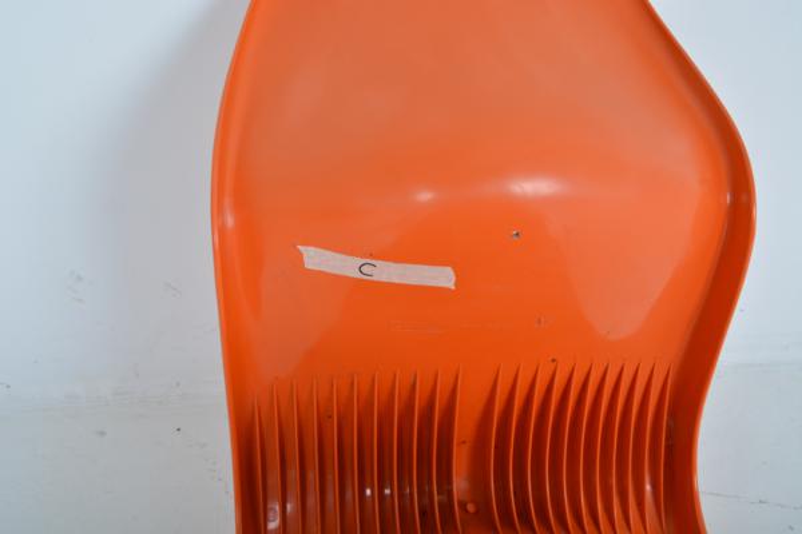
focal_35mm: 48
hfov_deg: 41.1
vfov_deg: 28.1
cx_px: 401
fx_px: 1069
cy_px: 267
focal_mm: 32
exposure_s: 1/160
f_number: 8
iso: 400
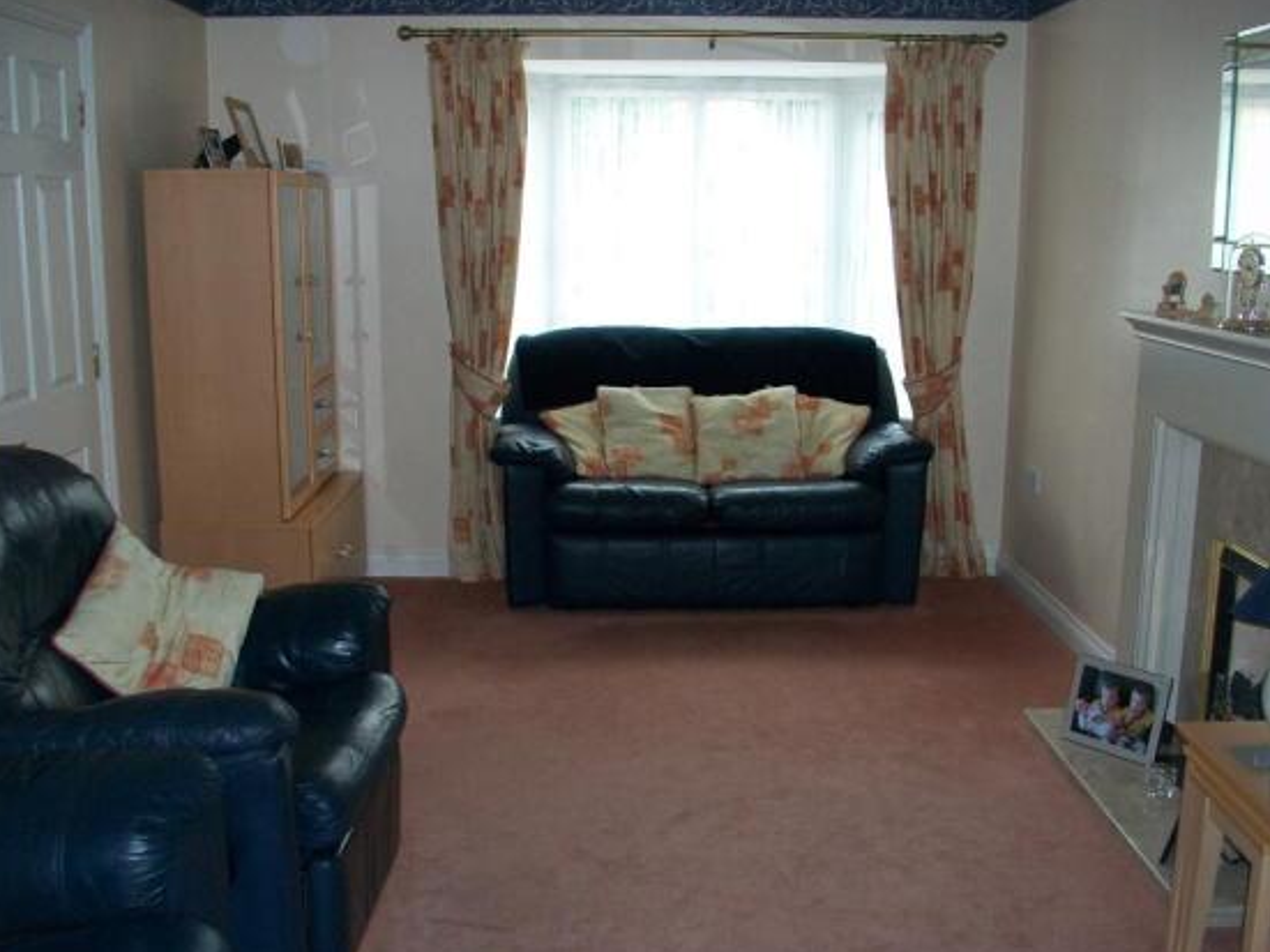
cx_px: 653
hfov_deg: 51.4
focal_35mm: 36
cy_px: 490
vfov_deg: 39.6
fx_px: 1320
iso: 120
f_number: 2.8
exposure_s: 1/60
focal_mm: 5.7
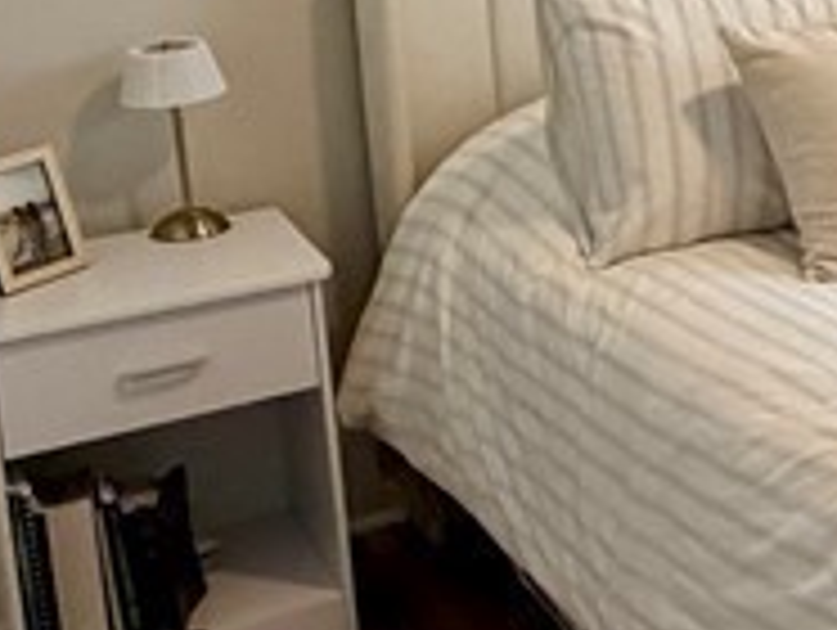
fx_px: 1864
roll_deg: +0.6
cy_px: -18
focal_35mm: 77
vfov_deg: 18.6
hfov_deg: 20.9
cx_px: 1300
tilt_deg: -10.7
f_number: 2.2
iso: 320
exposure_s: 1/120
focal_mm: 2.22
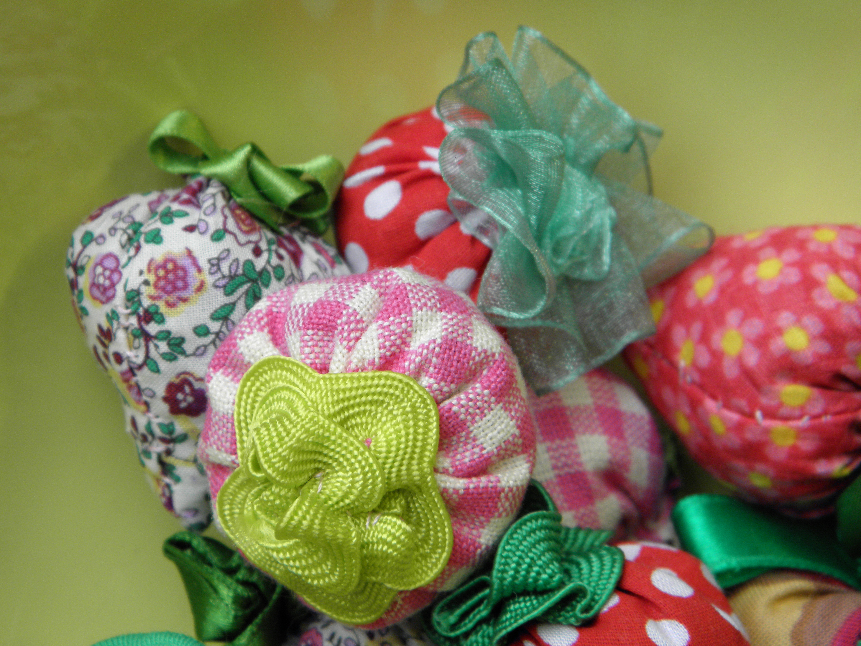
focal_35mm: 80
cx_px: 430
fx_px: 1990
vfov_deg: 18.4
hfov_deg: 24.4
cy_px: 323
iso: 100
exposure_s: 1/50
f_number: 4.4
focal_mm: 14.3
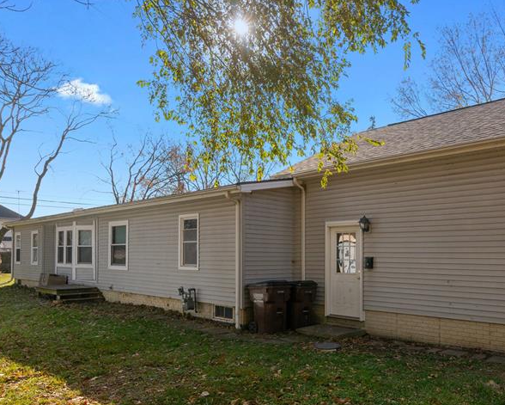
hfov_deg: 37.8
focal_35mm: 49
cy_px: 237
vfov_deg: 30.8
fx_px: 733
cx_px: 318
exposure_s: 1/1000
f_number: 9
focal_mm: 30
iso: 320
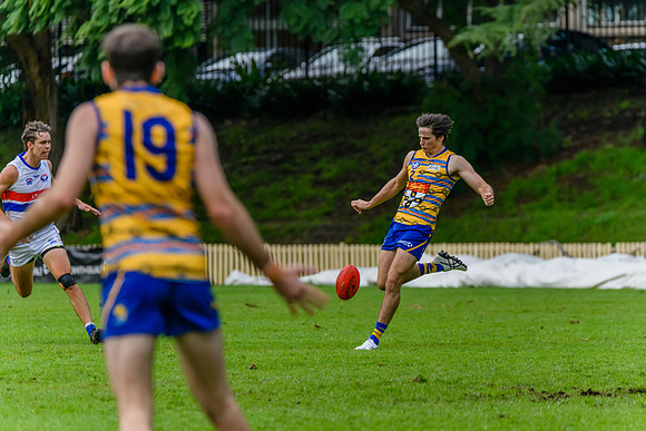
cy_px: 203
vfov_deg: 3.6
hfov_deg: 5.4
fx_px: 6822
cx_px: 341
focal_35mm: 380
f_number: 6
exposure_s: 1/1600
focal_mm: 360
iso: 2000
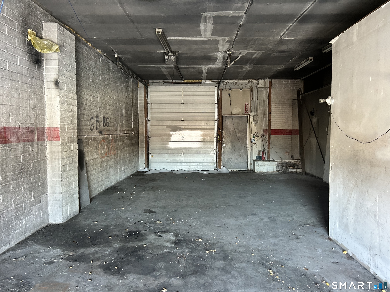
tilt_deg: -1.6
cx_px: 195
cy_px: 146
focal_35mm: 26
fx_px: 293
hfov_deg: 67.3
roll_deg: -0.1
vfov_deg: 53.1
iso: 250
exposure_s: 1/60
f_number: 1.5
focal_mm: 5.7
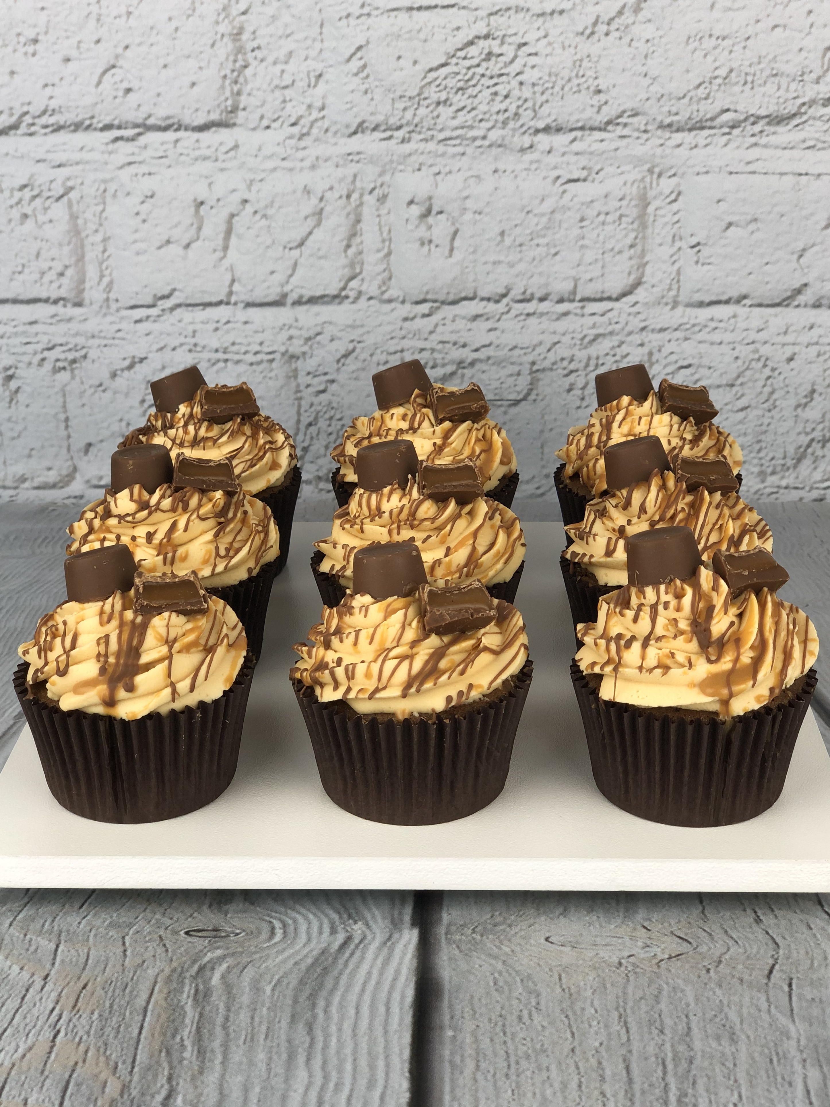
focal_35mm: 52
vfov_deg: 36.8
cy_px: 554
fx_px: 1663
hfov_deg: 28.0
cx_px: 415
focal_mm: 6
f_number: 2.4
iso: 25
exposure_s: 1/100
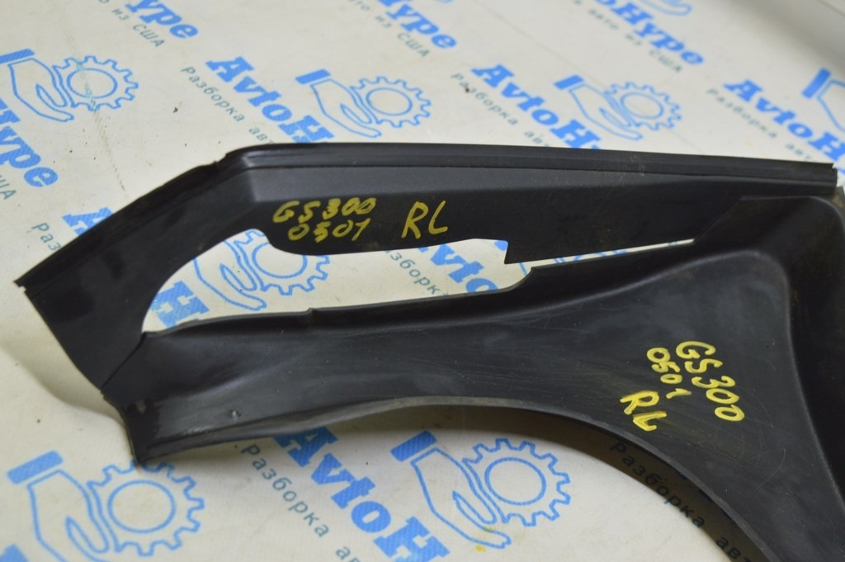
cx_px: 422
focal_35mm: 60
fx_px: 1407
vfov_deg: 22.6
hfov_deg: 33.4
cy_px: 281
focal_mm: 40
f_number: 5.6
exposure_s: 1/20
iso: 400
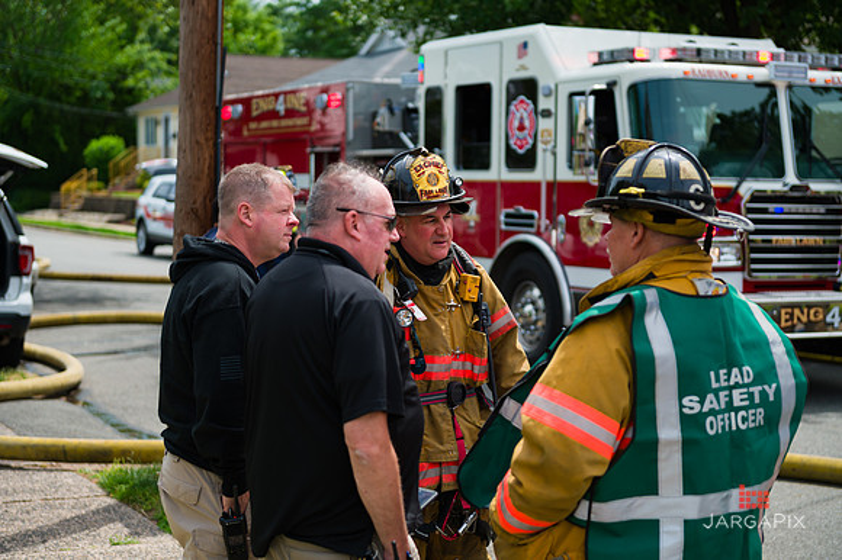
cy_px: 280
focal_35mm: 70
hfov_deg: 28.9
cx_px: 421
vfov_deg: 19.4
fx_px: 1636
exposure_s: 1/2000
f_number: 3.2
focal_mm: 70
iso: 200
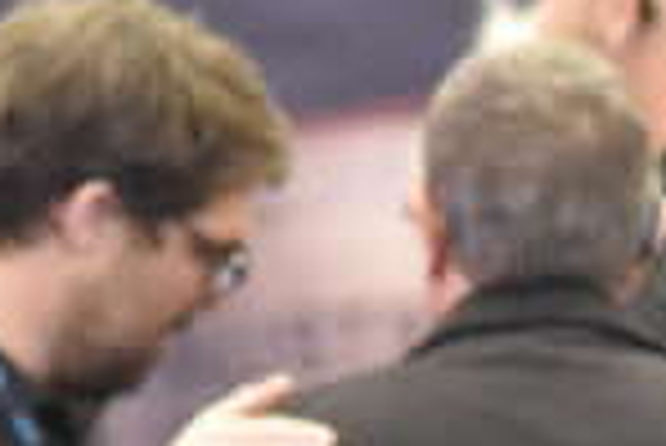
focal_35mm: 1247
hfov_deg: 1.7
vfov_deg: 1.1
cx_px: 194
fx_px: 23092
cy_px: 626
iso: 6400
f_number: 2.8
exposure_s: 1/200
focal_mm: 180
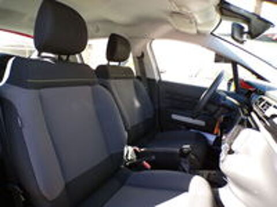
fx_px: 192
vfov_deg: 56.8
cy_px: 104
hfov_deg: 71.6
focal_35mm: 24
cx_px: 138
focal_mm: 4.3
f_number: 3
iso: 100
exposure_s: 1/70
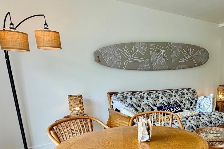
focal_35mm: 32
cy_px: 123
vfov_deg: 39.2
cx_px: 179
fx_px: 199
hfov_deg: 54.7
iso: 50
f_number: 2.2
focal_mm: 2.22
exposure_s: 1/120
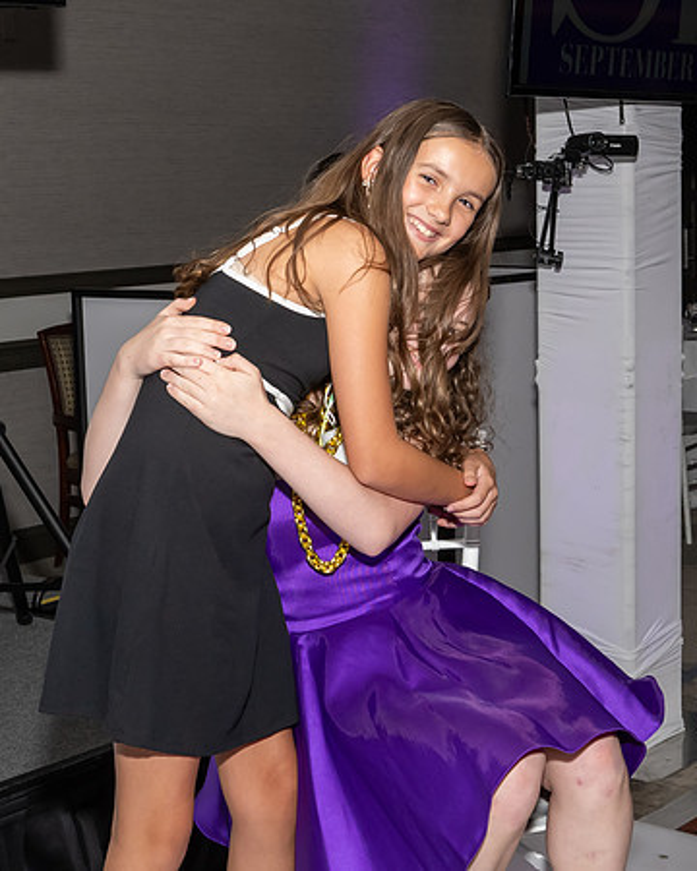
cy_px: 386
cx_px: 330
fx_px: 1751
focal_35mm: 68
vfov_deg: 27.9
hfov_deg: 22.5
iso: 1000
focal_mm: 28
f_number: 7.1
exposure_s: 1/250
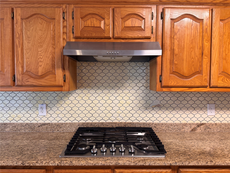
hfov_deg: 71.6
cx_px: 115
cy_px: 86
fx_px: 159
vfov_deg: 56.8
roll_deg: -0.7
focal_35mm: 24
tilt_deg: -3.4
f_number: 1.78
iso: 200
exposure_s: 1/60
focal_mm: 6.76
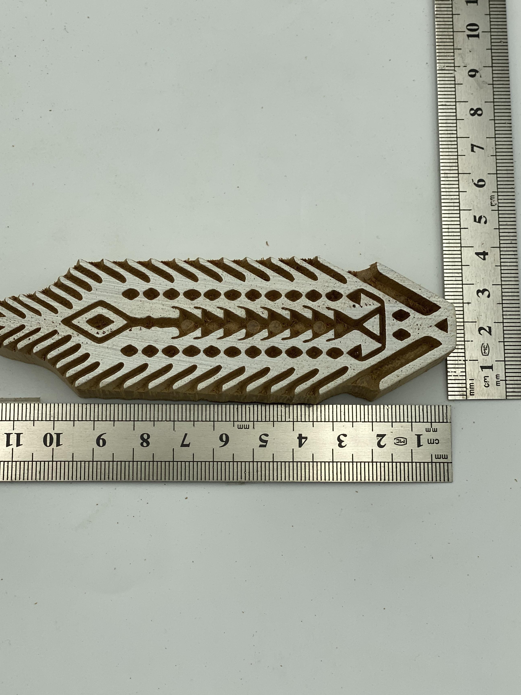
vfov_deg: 31.6
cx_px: 230
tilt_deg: -77.0
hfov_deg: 24.0
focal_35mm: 61
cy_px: 296
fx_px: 1224
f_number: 2
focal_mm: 6
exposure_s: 1/799
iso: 20
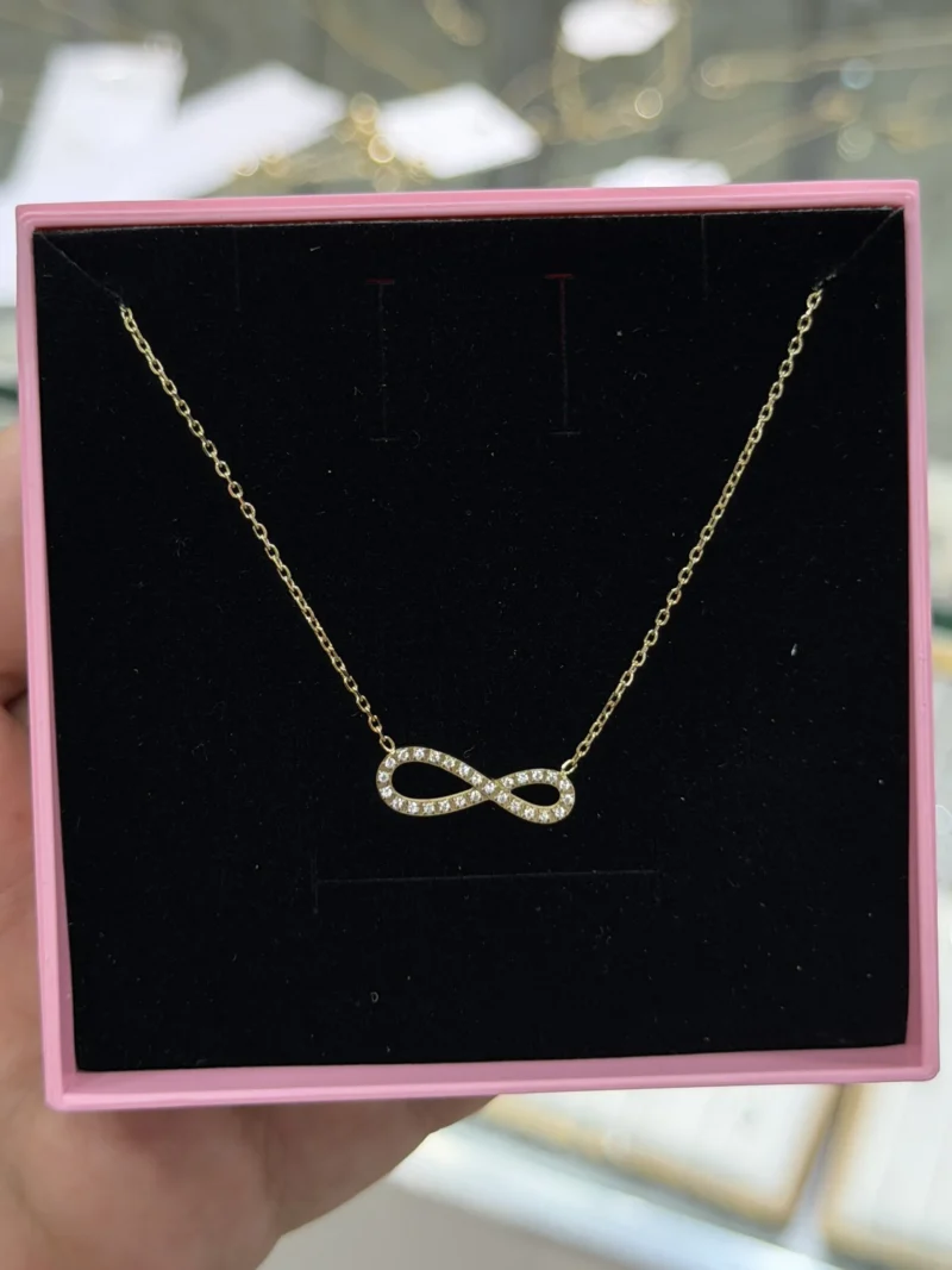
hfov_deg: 30.3
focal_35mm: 48
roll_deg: -0.3
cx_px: 476
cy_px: 635
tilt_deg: -35.5
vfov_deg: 39.7
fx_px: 1760
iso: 80
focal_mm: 6.76
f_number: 1.78
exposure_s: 1/373
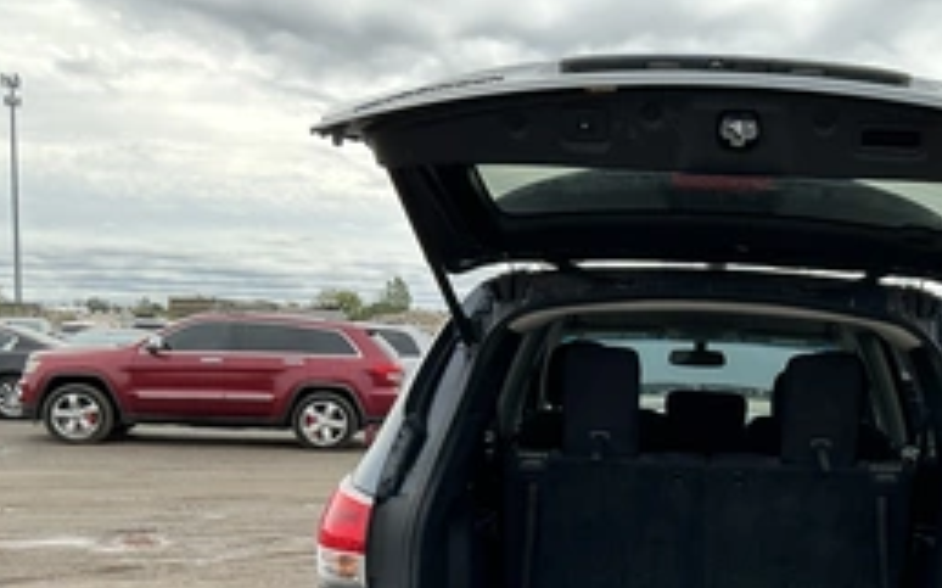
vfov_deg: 27.4
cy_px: 475
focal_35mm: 46
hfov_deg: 42.2
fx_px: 1180
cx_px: 708
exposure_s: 1/642
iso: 25
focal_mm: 3
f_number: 1.8
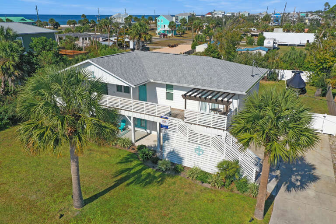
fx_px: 261
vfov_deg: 46.4
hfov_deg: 65.5
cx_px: 168
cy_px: 112
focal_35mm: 28
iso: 100
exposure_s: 1/640
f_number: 6.3
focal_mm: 10.26
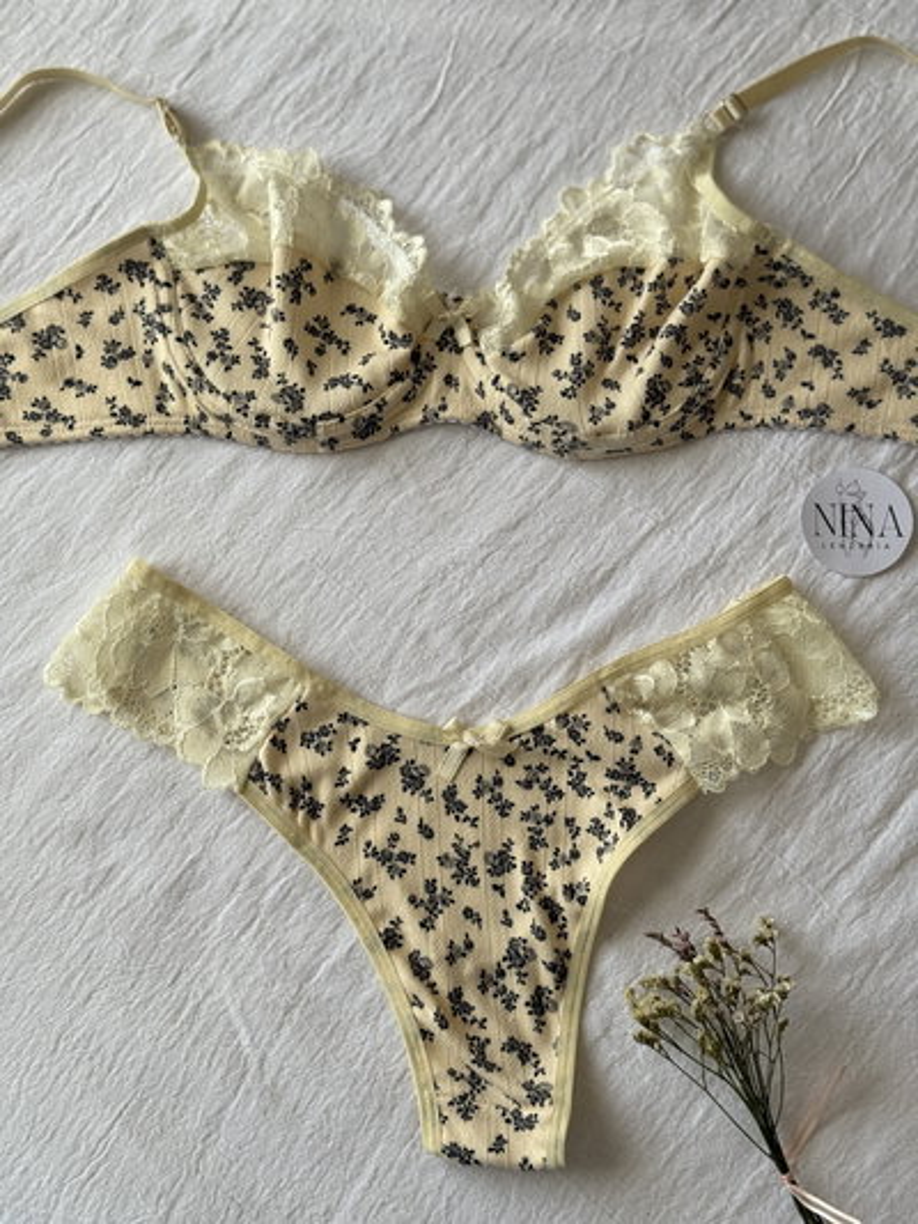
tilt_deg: -82.7
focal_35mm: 48
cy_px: 612
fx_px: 1697
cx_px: 459
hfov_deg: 30.3
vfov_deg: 39.6
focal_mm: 6.76
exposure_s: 1/70
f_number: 1.78
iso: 100
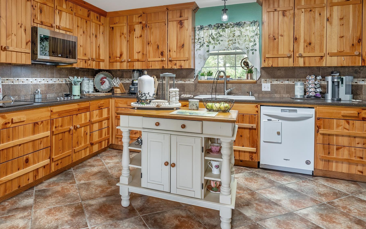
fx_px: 239
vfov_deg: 50.2
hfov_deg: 73.9
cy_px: 78
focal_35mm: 24
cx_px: 145
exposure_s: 1/6
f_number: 8
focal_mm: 17
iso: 800
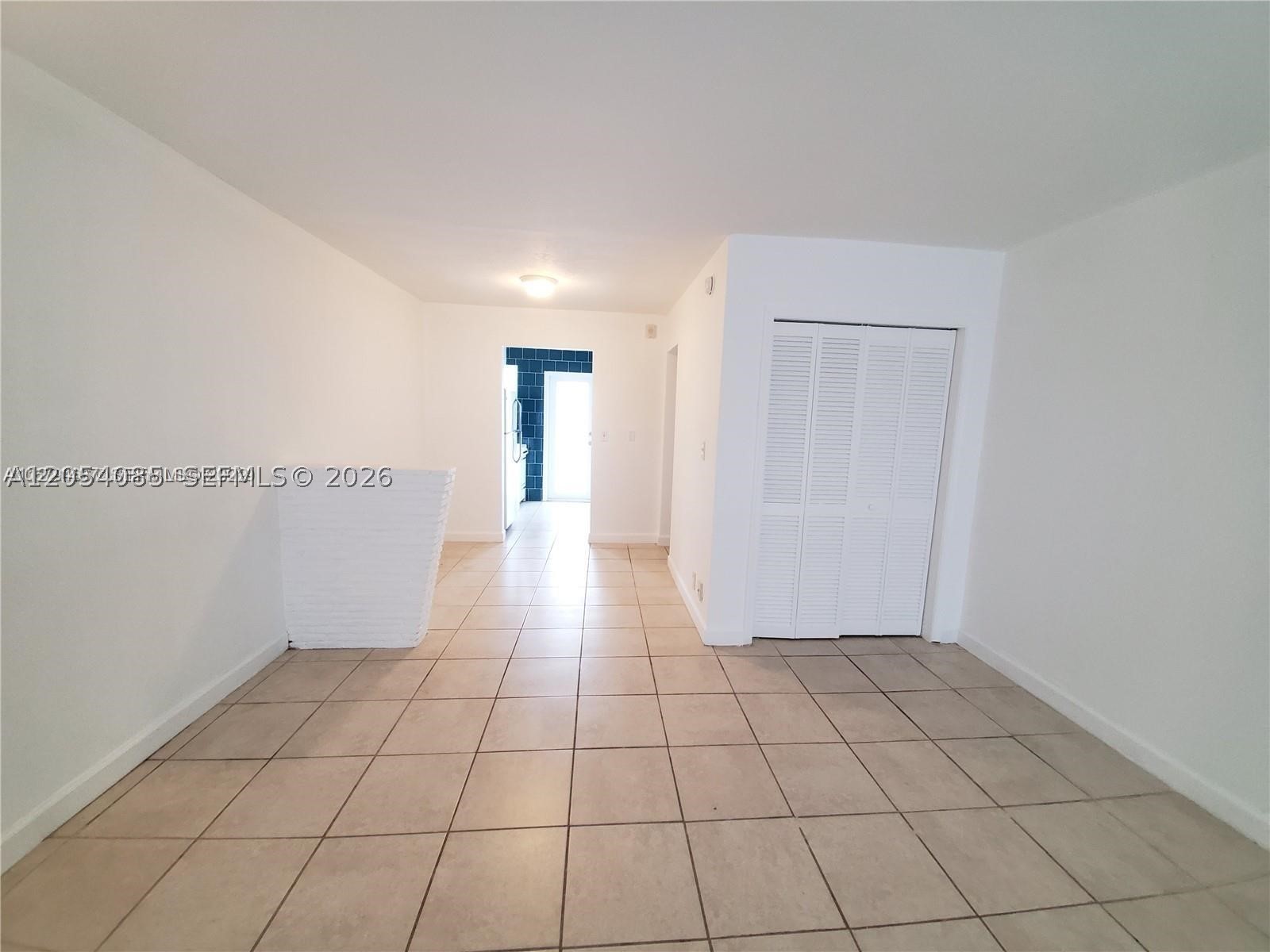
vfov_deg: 89.9
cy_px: 476
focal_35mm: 13
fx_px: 477
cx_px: 635
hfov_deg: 106.2
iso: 400
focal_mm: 1.8
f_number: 2.2
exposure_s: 1/40
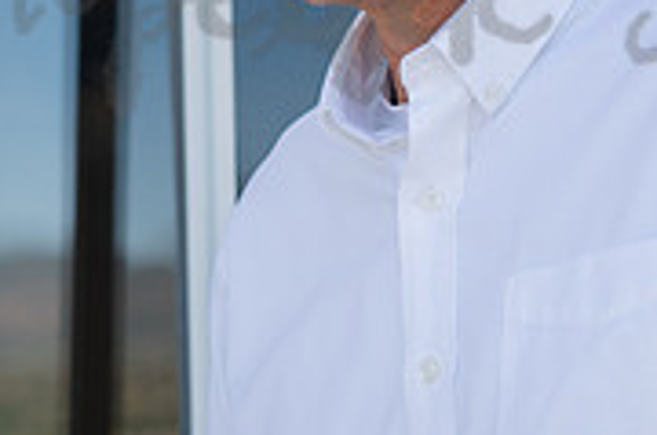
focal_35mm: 174
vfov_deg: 7.8
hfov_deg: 11.8
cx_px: 208
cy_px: -40
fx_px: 3167
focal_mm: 50
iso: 200
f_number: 2.8
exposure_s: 1/1600
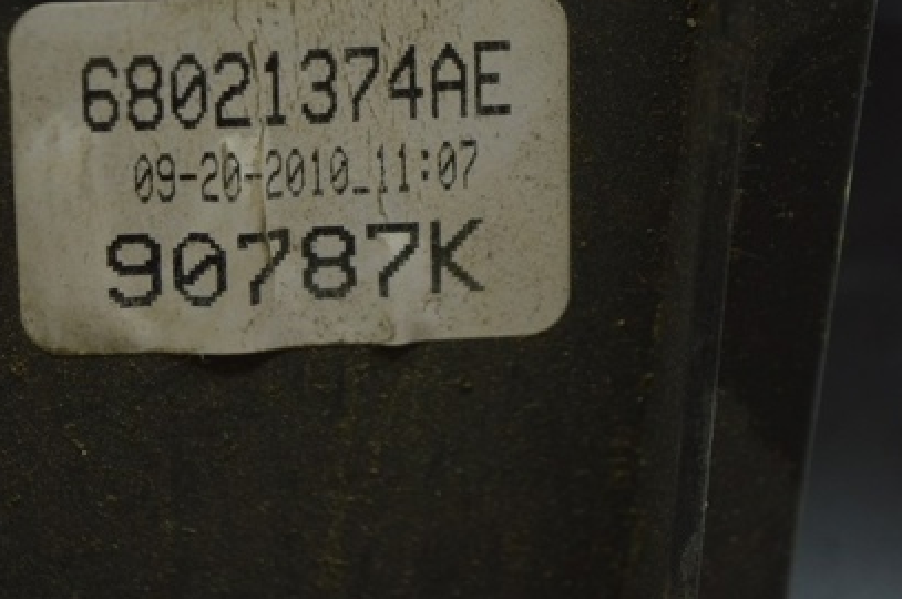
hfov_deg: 15.8
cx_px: 281
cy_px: 185
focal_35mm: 130
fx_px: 3247
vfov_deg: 10.5
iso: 400
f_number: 5.6
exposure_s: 1/40
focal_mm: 55
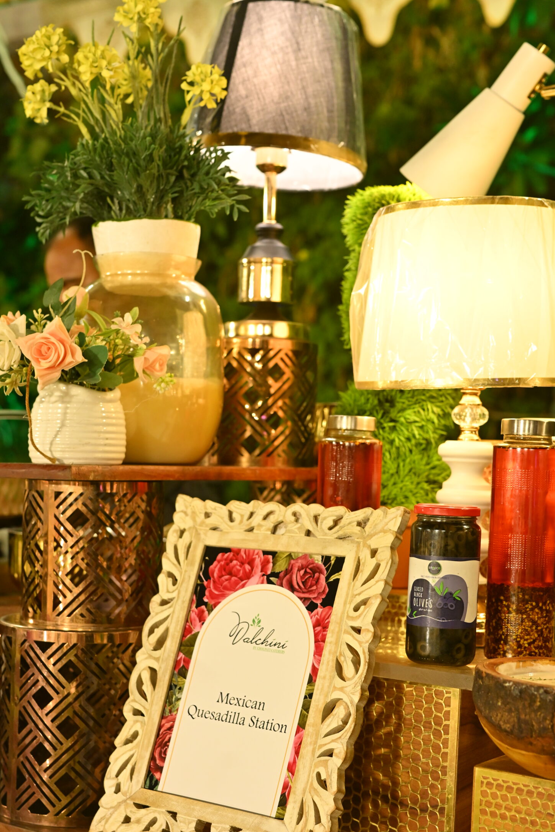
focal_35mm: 59
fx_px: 1364
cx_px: 278
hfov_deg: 23.0
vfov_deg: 33.9
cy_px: 462
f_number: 4
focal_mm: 50
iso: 1600
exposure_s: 1/100
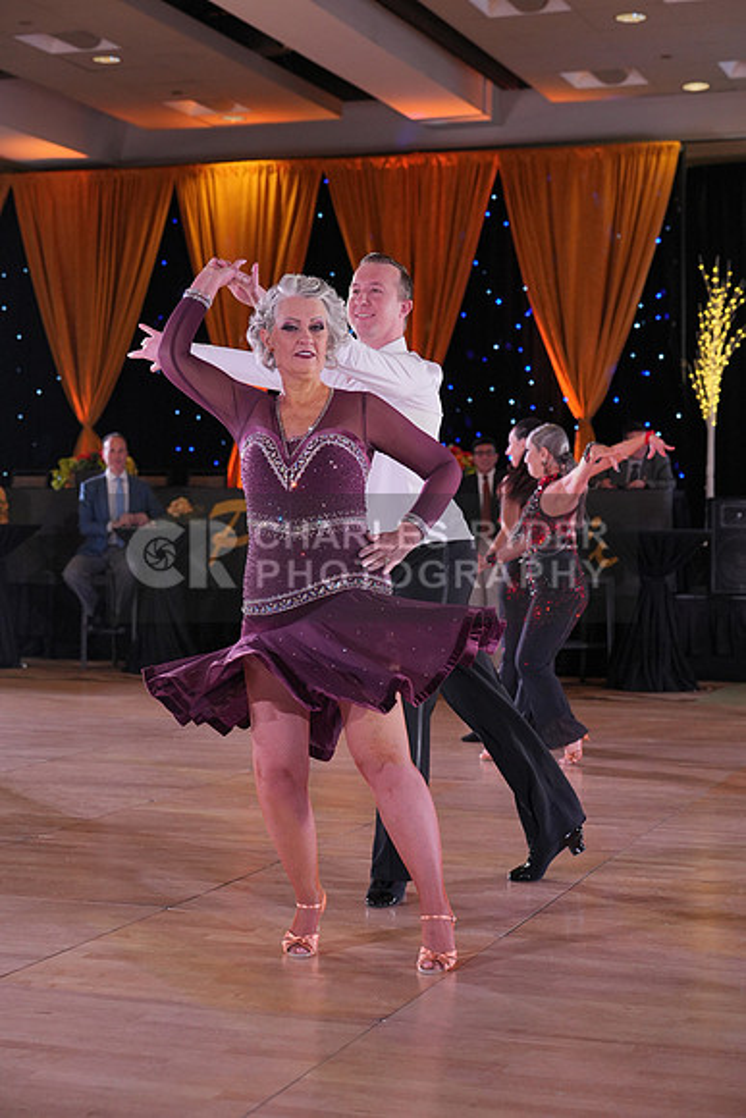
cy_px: 559
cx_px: 373
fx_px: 1988
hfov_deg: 21.3
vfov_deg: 31.4
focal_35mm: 64
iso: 1600
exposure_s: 1/400
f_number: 4
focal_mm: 64
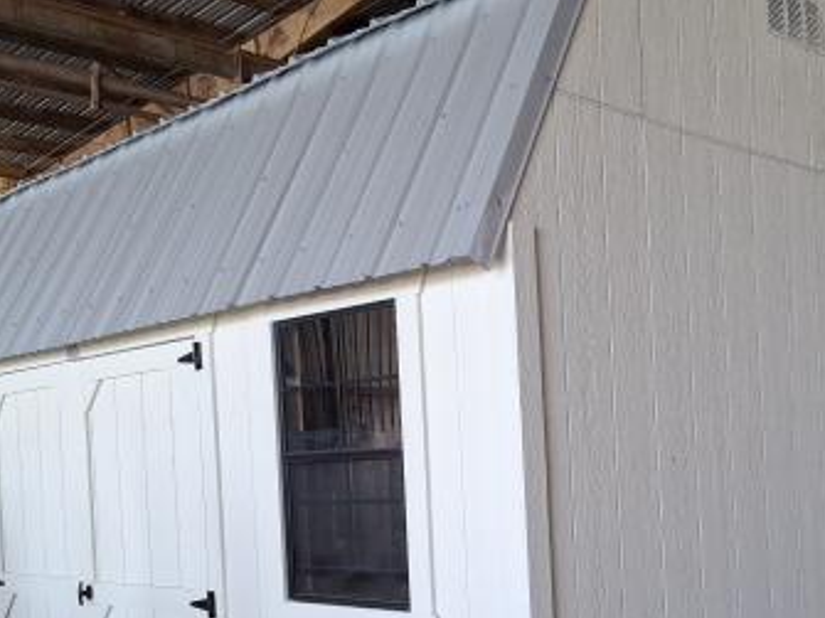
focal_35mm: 44
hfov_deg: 42.8
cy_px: 470
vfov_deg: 32.2
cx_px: 490
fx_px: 1048
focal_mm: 5.54
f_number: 1.8
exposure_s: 1/120
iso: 125
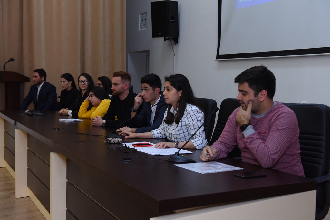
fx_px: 348
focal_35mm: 38
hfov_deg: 50.7
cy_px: 110
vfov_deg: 35.1
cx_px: 165
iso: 1250
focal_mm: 38
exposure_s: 1/60
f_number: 5
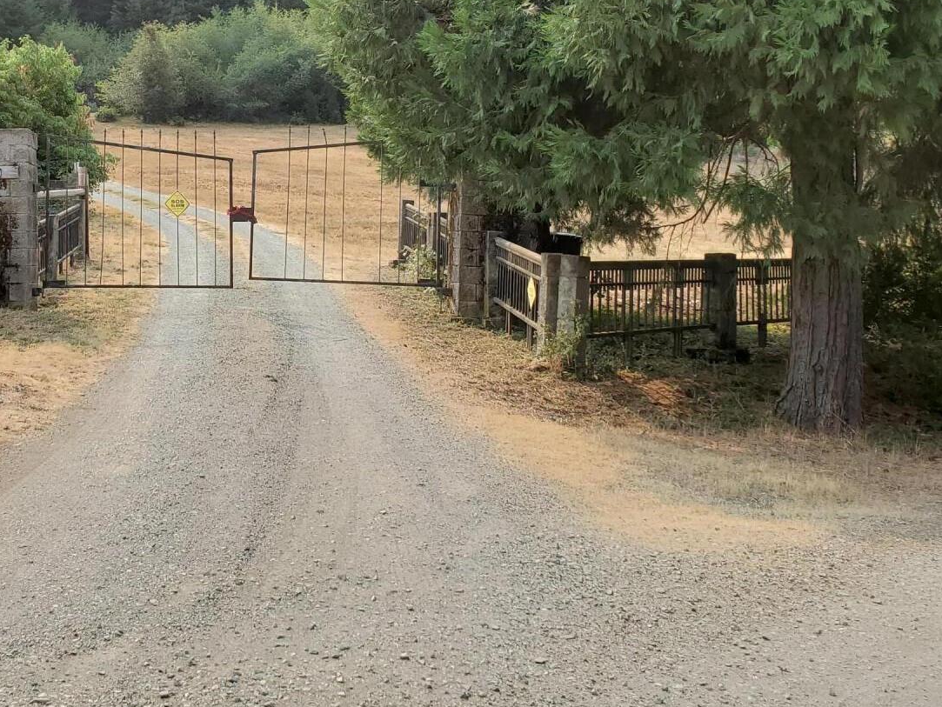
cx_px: 130
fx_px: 1307
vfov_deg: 29.5
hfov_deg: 37.5
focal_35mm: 48
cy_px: 130
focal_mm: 4.3
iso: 50
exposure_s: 1/698
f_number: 2.4
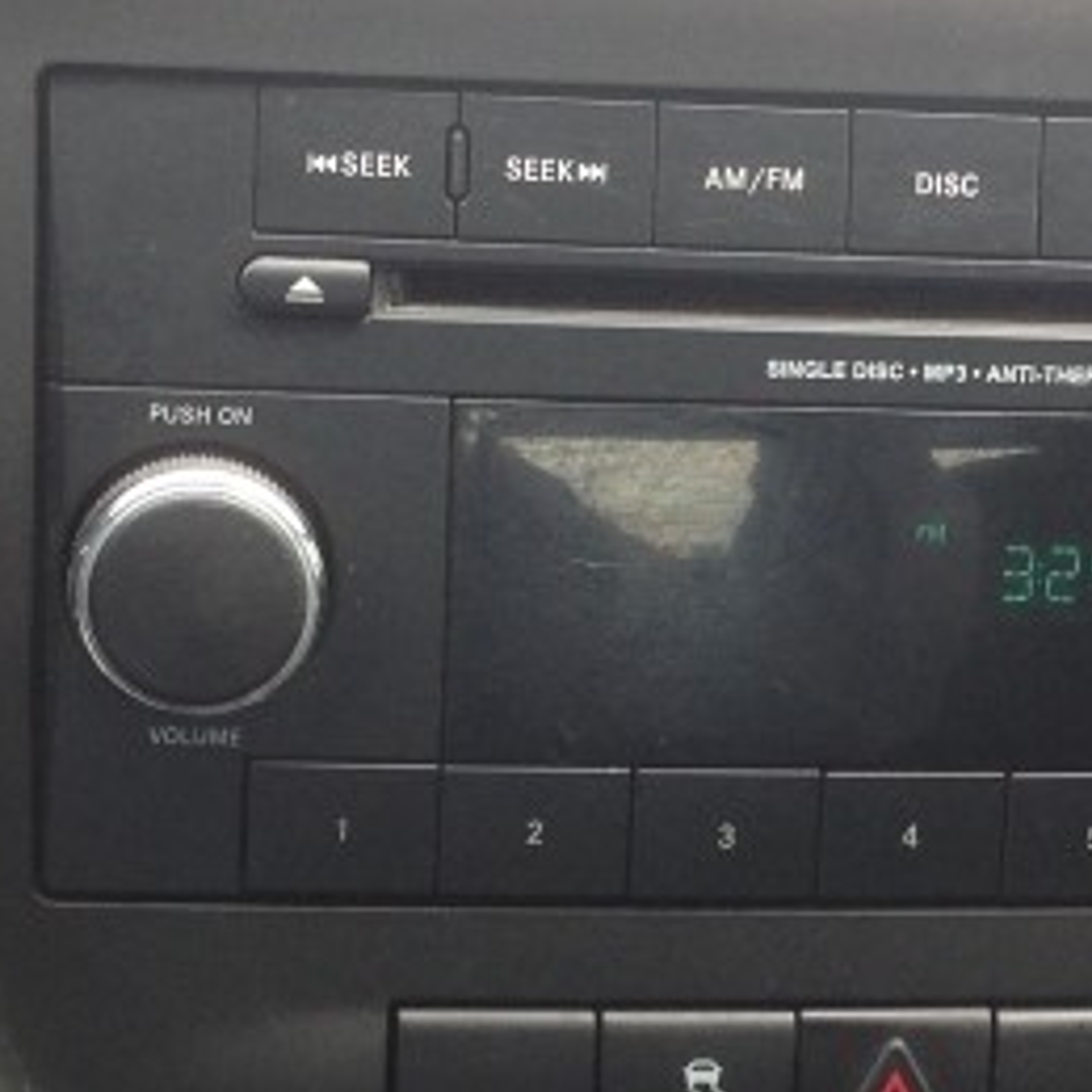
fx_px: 4104
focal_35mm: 115
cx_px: 895
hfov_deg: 15.0
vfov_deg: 15.1
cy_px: 760
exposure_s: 1/120
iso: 80
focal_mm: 4.12
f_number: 2.4
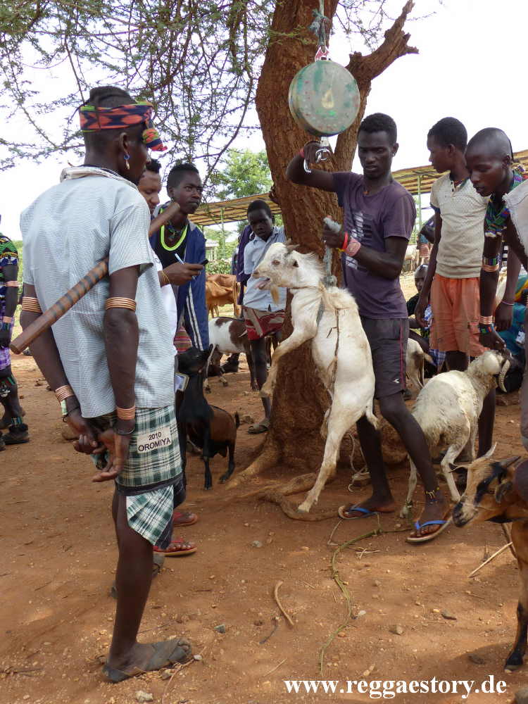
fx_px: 630
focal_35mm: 31
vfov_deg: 58.4
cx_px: 264
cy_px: 352
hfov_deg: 45.4
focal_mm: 5.6
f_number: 4
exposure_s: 1/250
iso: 100
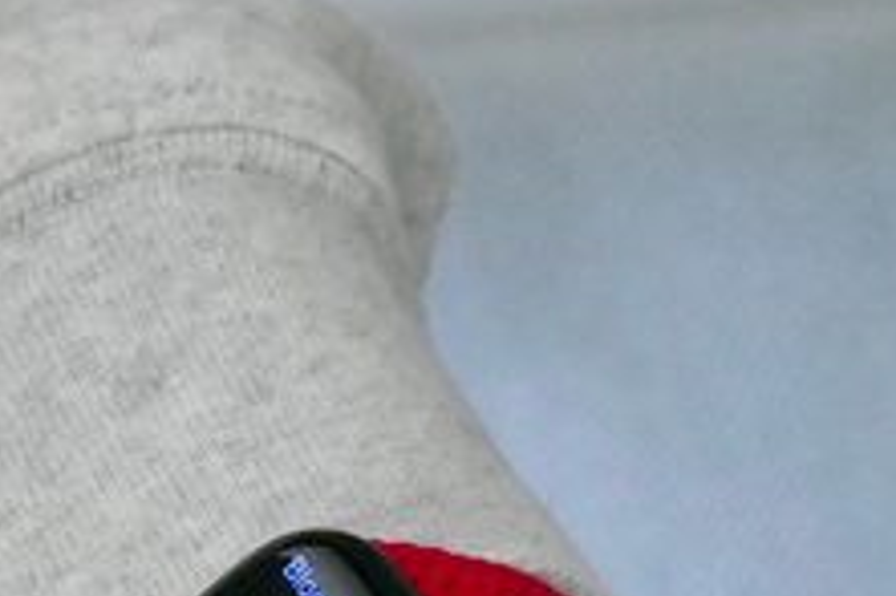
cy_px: 951
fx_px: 5347
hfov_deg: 9.5
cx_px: -69
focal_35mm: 215
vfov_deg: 6.3
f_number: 4.5
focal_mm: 24
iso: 1600
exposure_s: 1/60
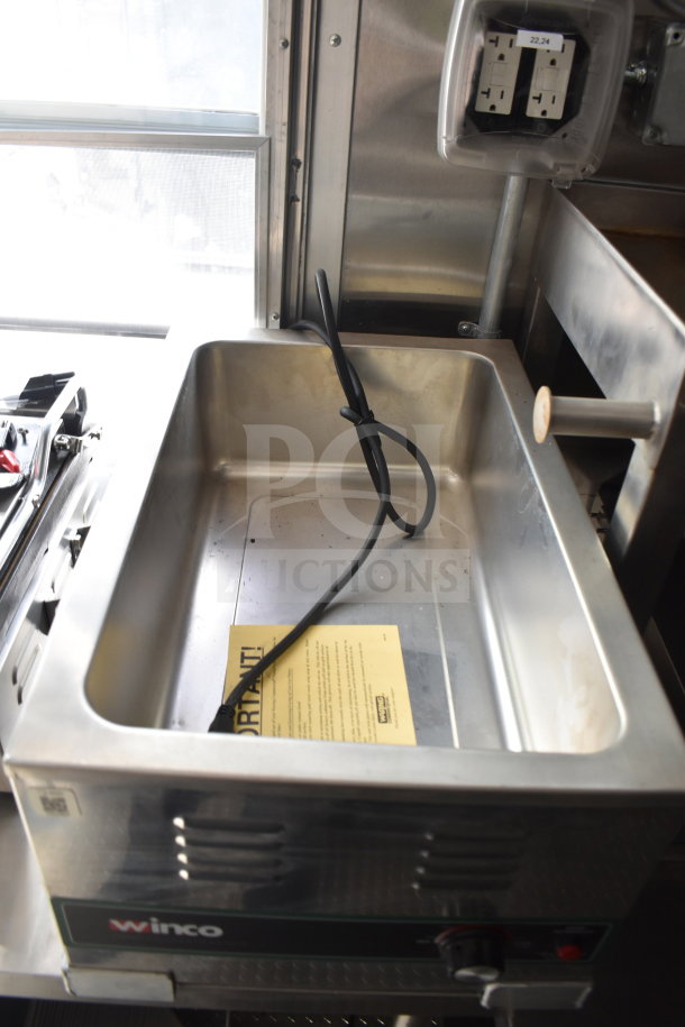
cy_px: 514
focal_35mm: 27
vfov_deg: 67.4
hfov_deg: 47.9
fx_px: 771
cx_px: 342
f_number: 3.5
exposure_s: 1/30
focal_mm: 18
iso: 640
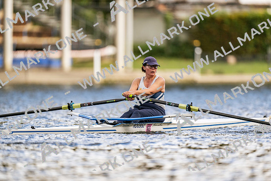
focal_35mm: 600
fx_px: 4520
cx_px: 136
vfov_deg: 2.3
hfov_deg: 3.4
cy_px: 90
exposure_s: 1/2500
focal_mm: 600
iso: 500
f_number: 4
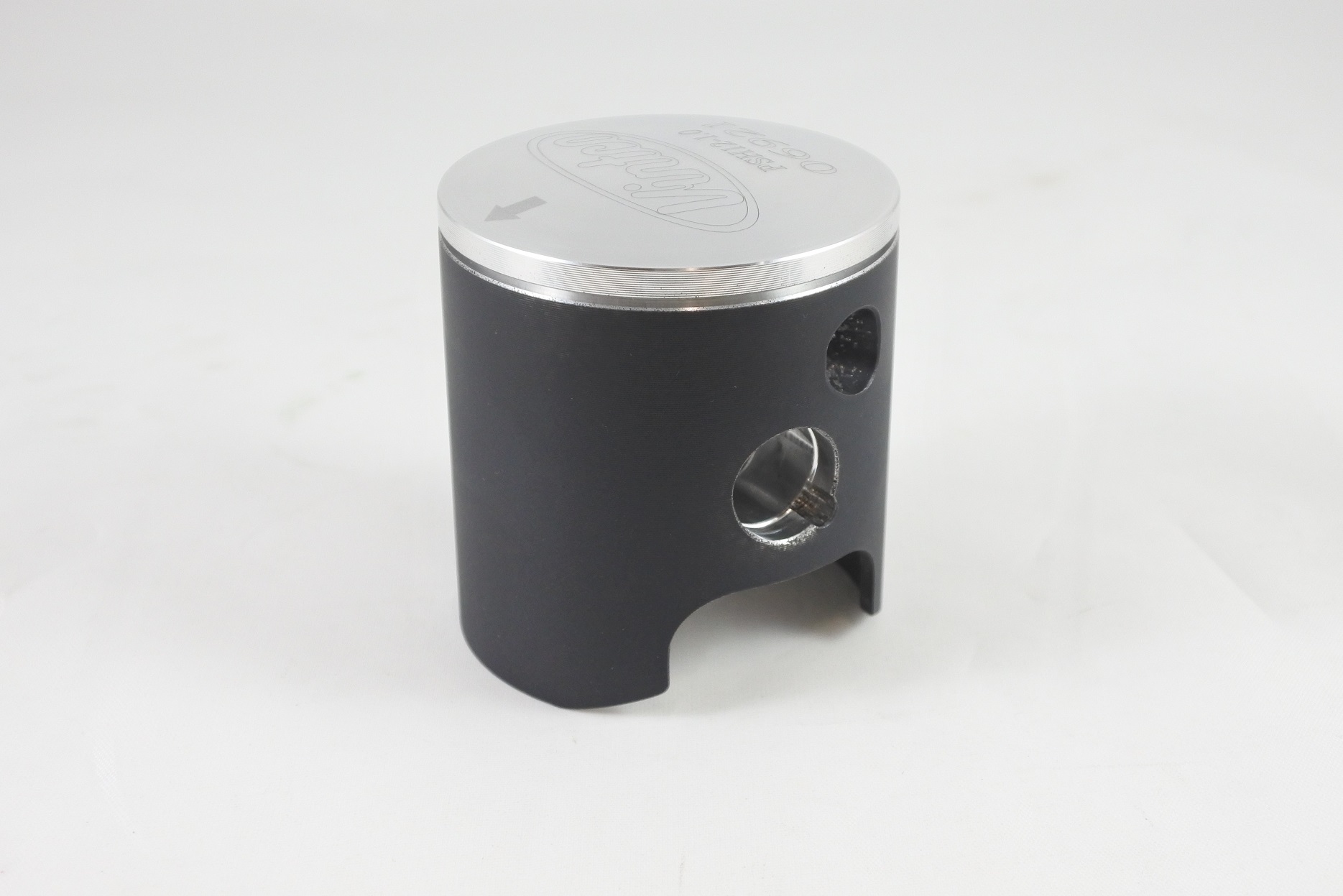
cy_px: 448
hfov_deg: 47.4
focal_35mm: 41
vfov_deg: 32.6
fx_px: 1530
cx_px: 672
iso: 640
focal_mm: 15.3
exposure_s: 1/125
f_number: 4.2
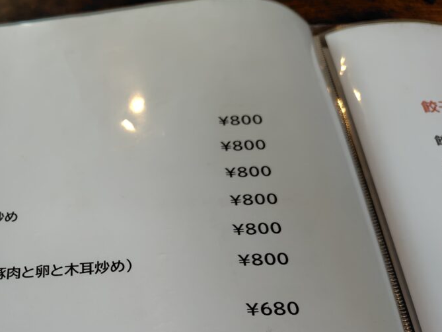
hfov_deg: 40.0
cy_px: 272
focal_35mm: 44
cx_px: 50
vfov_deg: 31.9
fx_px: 562
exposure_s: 1/120
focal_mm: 5.6
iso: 100
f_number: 1.9
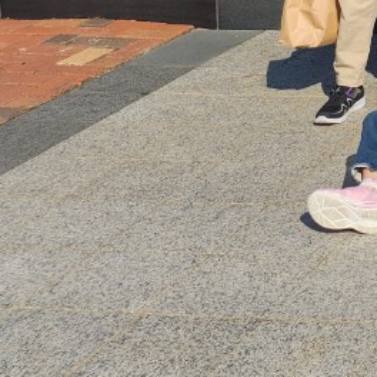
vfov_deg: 15.4
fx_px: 1269
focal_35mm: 103
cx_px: 795
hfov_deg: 13.8
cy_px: -216
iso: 50
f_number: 1.8
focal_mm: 5
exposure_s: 1/5000
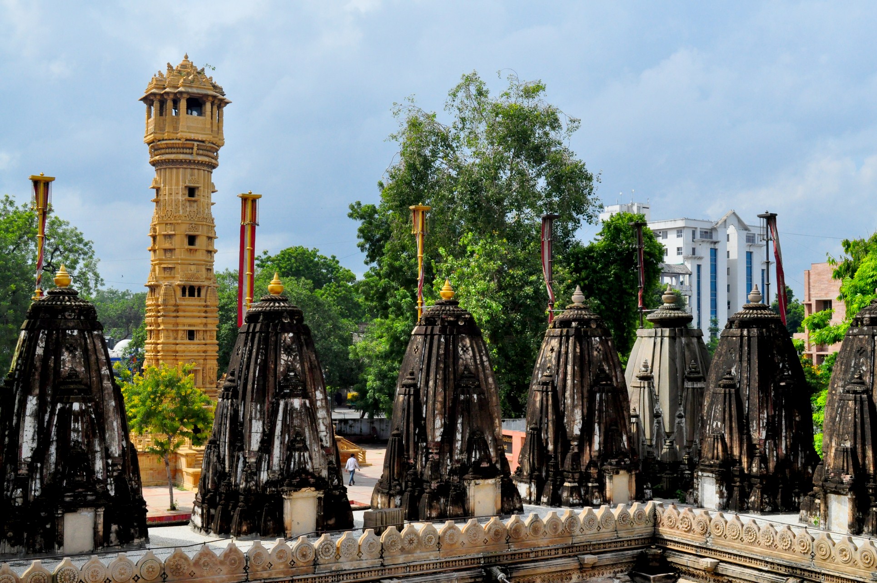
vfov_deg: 29.8
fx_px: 1095
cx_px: 438
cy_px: 292
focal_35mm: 45
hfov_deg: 43.6
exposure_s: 1/800
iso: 800
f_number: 11
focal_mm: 30
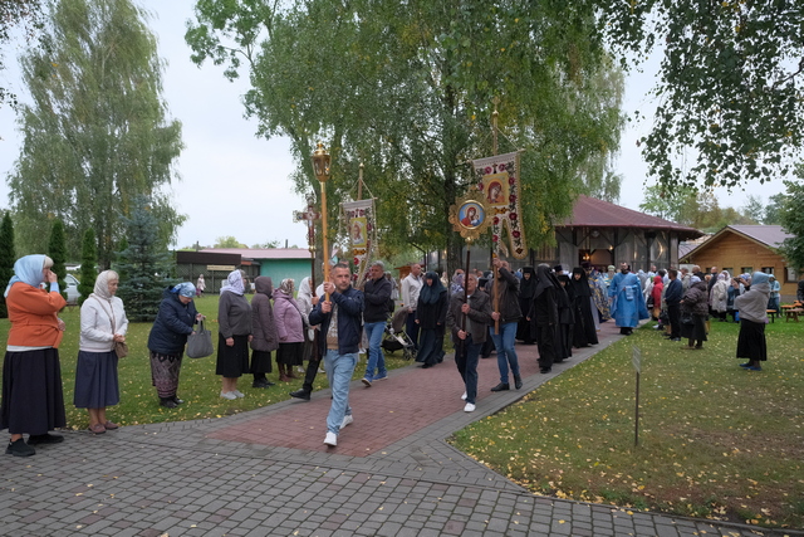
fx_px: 514
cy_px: 268
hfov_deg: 76.1
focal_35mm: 23
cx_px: 402
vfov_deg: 55.1
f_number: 4
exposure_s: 1/600
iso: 1600
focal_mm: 15.1
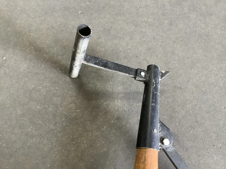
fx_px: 202
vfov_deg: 45.4
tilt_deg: -65.5
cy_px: 84
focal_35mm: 31
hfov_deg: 58.4
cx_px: 113
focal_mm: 3.3
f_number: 2.4
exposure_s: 1/60
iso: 320
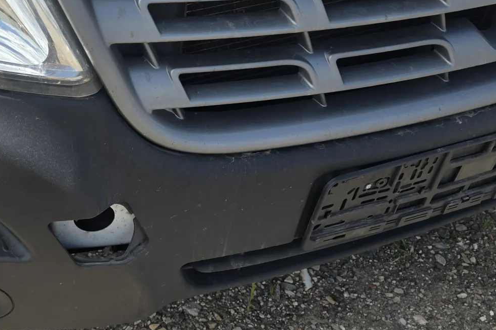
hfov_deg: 39.9
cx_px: 84
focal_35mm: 47
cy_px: 209
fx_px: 647
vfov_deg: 28.5
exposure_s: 1/501
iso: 12
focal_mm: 6.3
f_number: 1.7
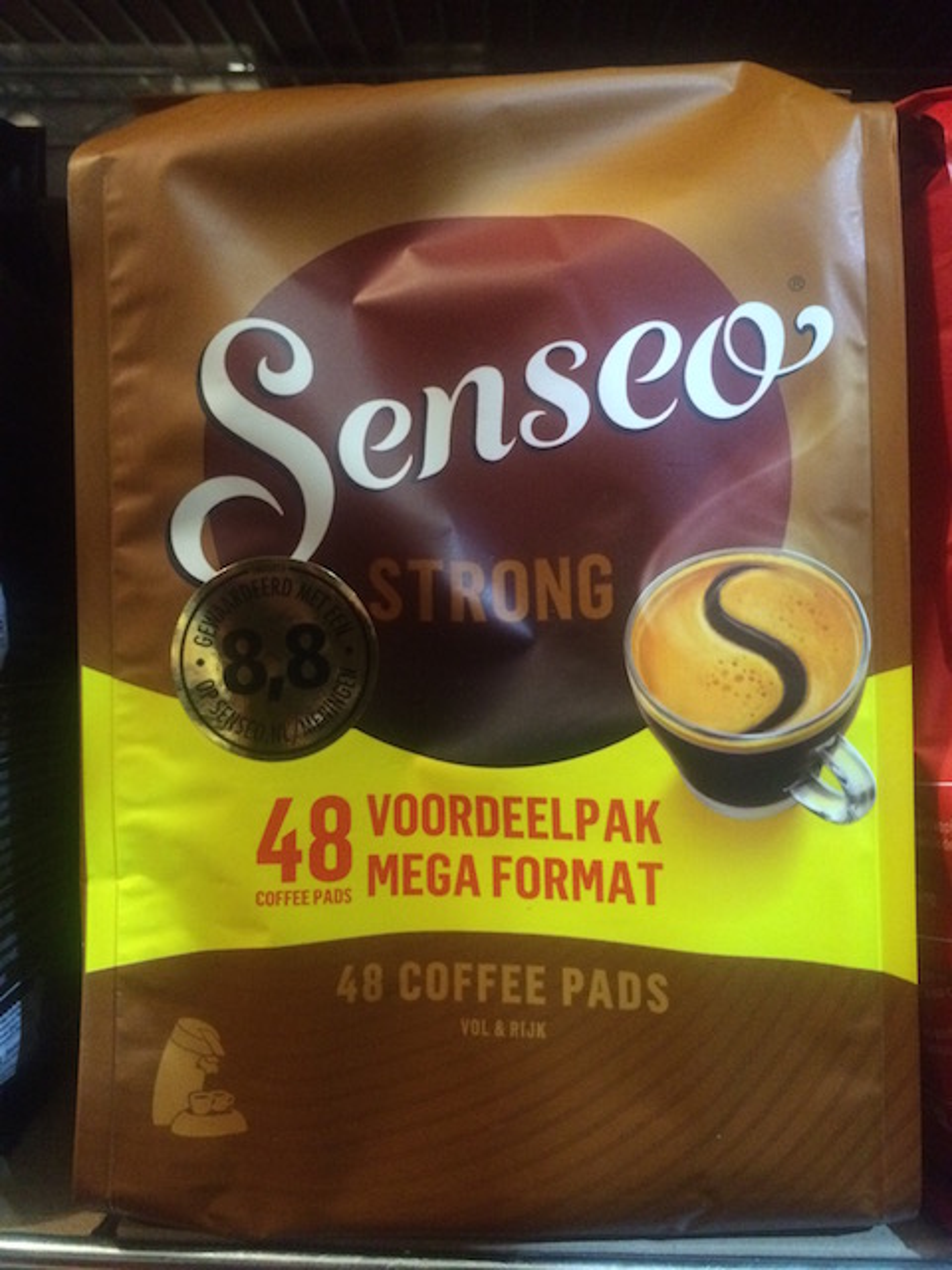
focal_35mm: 29
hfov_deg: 48.2
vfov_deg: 61.7
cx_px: 476
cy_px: 635
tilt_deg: -7.9
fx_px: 1063
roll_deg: -0.2
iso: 400
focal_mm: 4.15
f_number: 2.2
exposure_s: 1/15
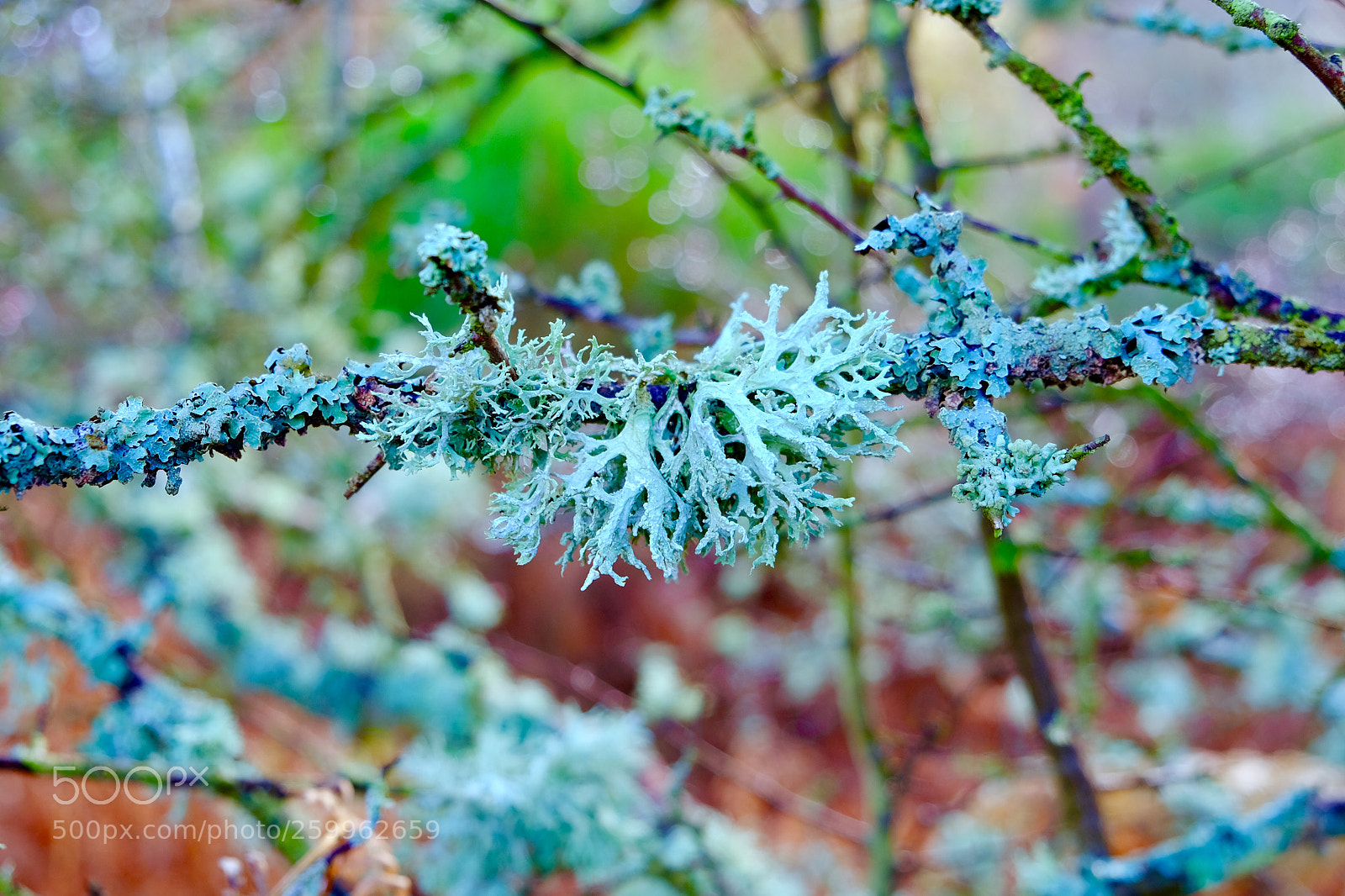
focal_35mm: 42
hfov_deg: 46.4
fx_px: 1569
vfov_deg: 31.9
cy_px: 448
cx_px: 672
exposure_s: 1/45
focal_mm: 27.7
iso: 200
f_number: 3.6
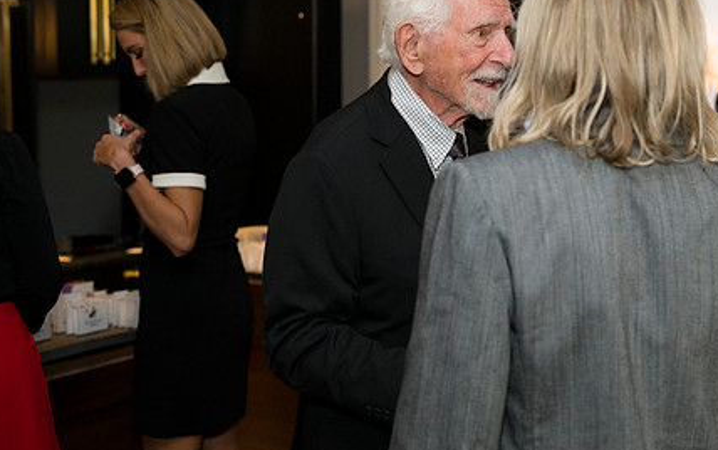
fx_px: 1351
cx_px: 475
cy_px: 169
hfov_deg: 29.6
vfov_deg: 18.9
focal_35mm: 69
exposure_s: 1/125
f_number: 4
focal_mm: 50
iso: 800
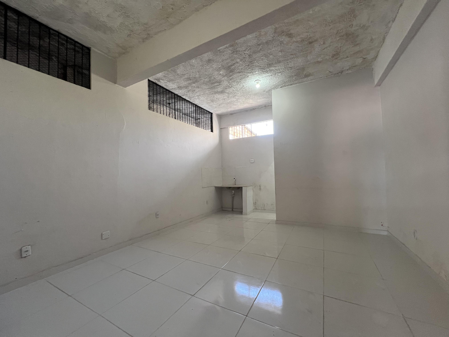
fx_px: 169
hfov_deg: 106.2
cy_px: 168
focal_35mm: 13
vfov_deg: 89.9
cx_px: 224
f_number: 1.8
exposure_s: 1/60
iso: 160
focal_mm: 1.57
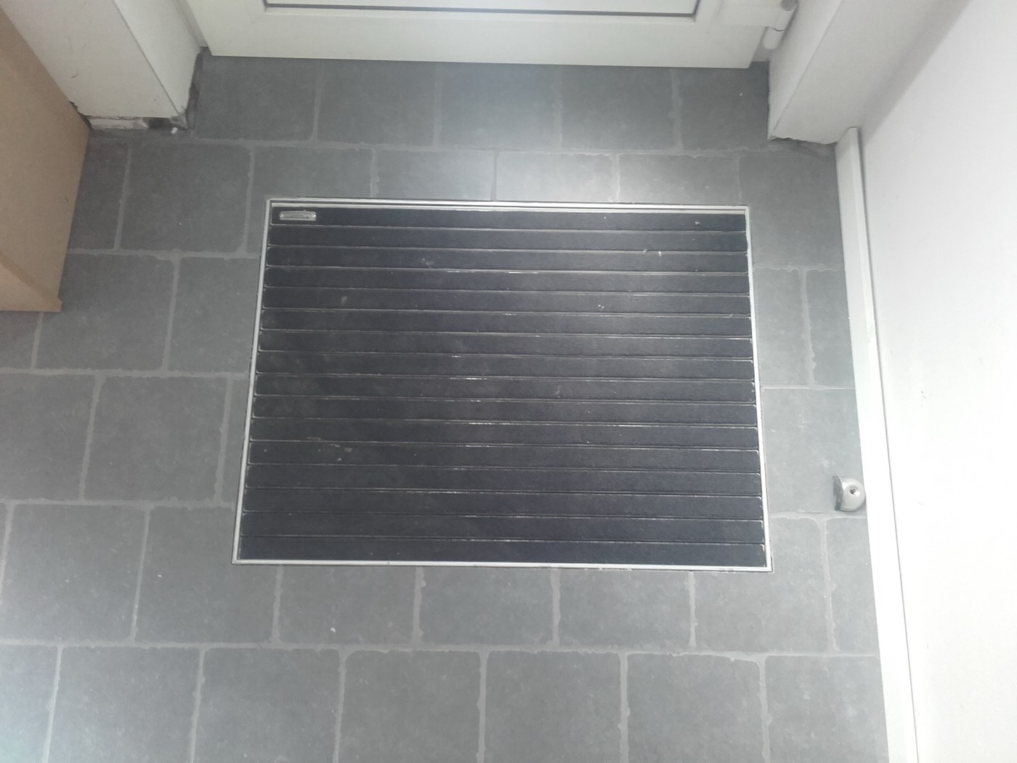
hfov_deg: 58.4
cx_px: 508
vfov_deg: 45.4
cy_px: 382
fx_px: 911
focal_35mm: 31
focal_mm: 3.31
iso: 80
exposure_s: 1/33
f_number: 2.2
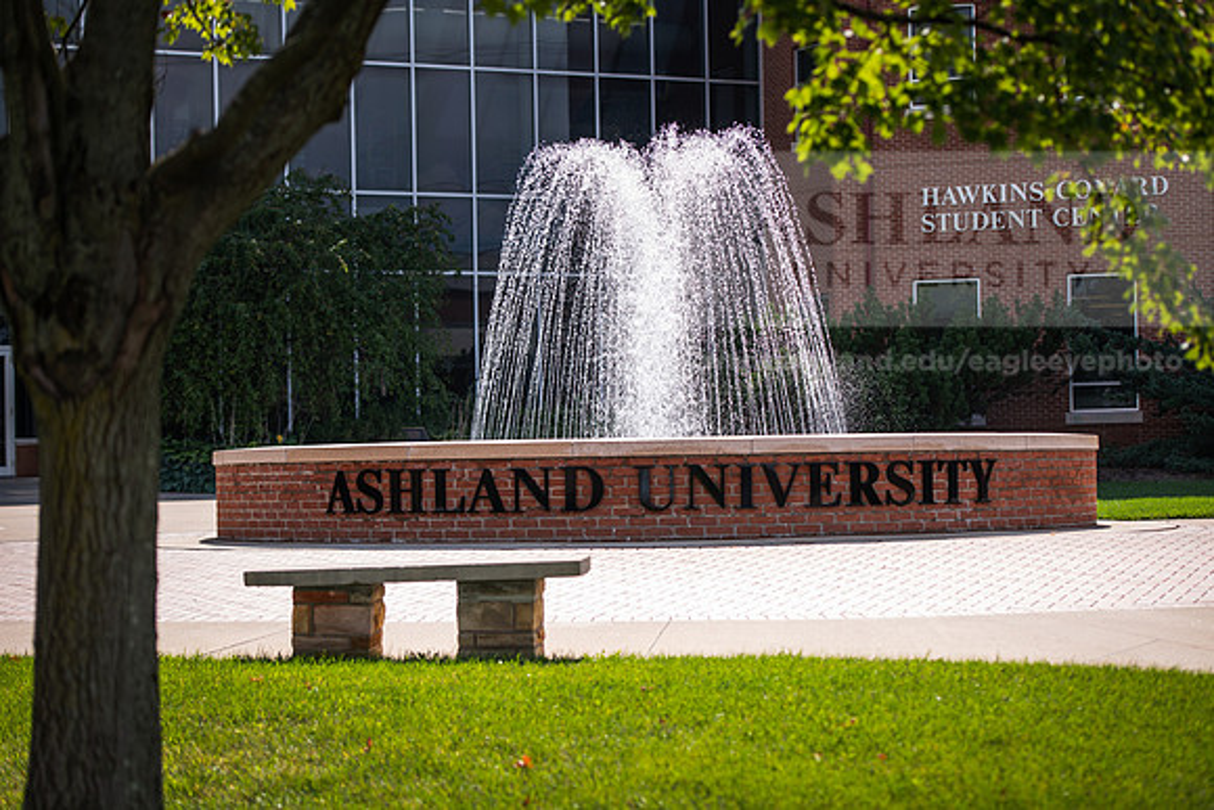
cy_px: 405
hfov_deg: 23.6
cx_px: 607
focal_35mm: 86
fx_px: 2901
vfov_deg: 15.9
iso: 50
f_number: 3.5
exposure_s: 1/320
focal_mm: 86
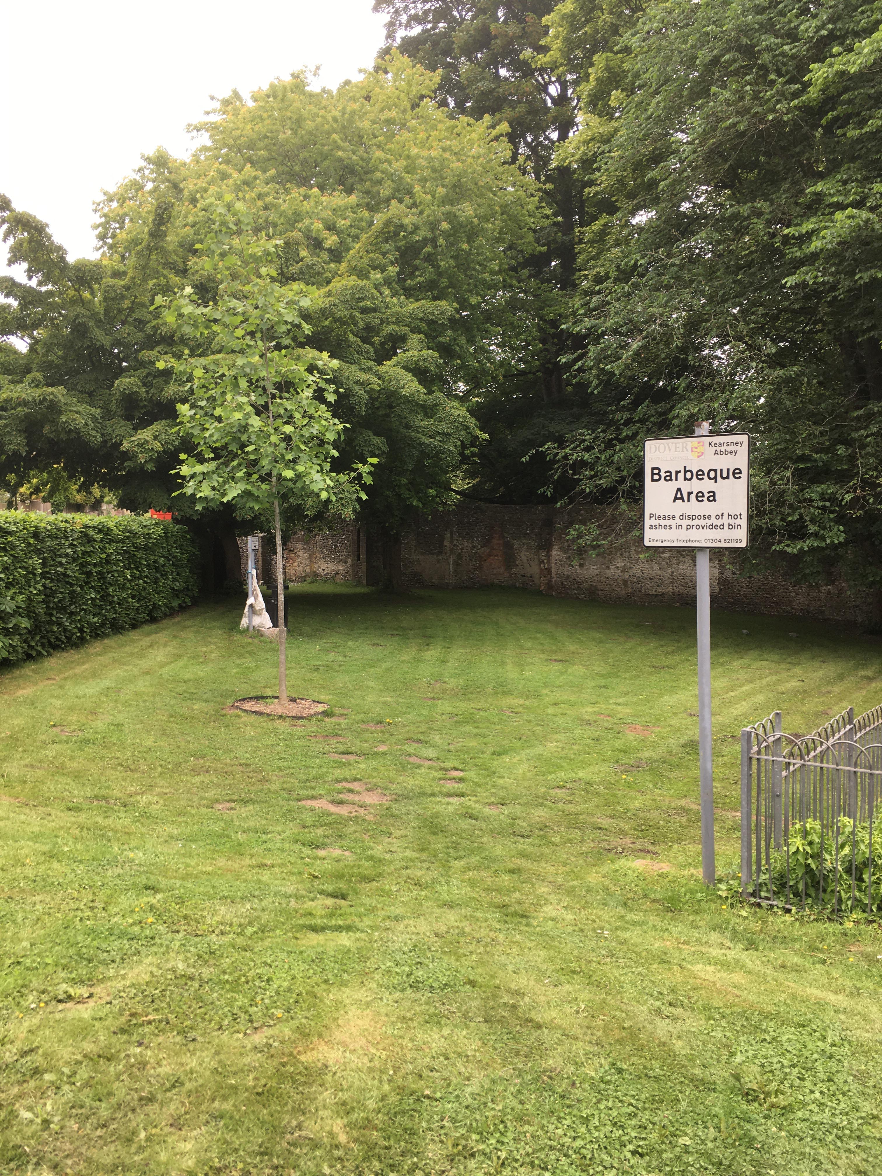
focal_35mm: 29
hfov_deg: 48.2
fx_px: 985
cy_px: 588
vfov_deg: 61.7
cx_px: 441
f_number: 2.2
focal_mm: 4.15
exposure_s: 1/233
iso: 25
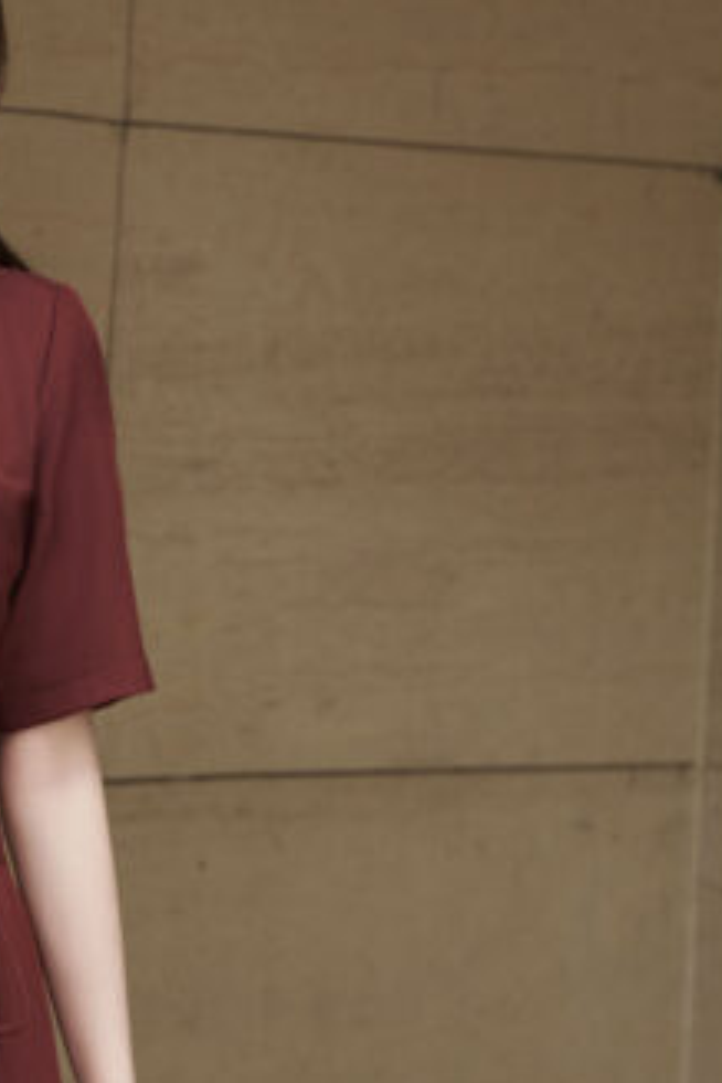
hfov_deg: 8.9
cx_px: -172
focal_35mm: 152
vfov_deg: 13.5
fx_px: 4572
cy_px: 704
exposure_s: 1/500
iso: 320
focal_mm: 50
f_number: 3.2
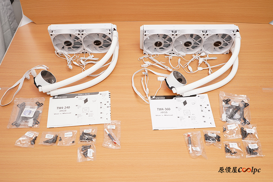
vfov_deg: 37.8
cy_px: 91
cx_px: 136
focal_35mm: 35
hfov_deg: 54.4
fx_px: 265
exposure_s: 1/100
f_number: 7.1
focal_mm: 35
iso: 1250
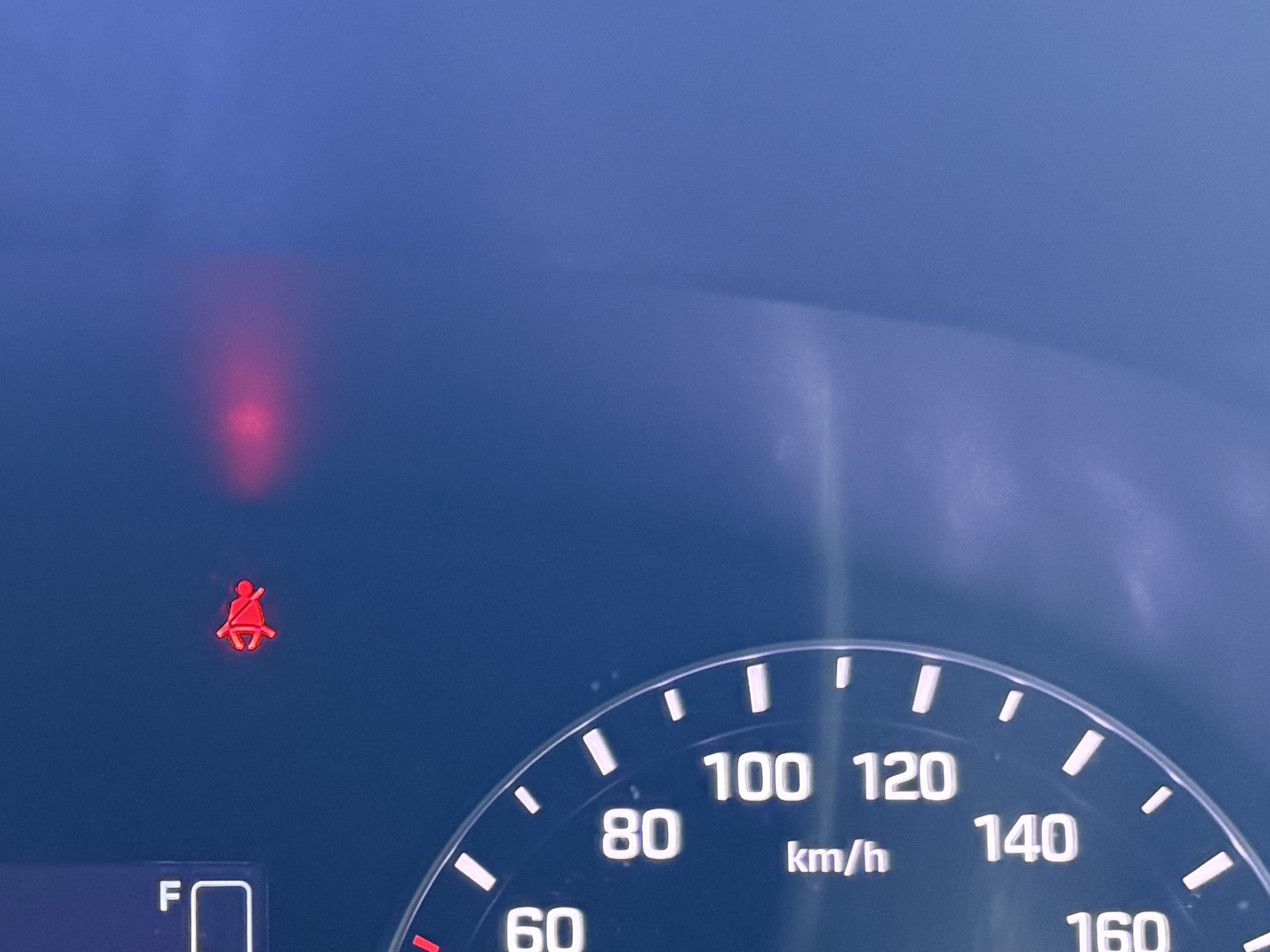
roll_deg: +0.5
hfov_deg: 25.8
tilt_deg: -18.3
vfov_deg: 20.0
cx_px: -42
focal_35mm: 71
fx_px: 2605
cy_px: 991
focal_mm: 5.96
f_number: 1.6
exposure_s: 1/33
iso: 500
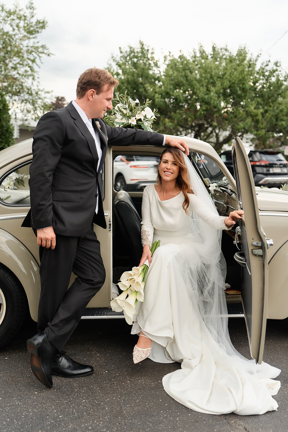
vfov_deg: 55.8
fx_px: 408
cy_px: 216
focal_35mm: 34
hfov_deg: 38.9
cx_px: 144
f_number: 2.2
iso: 400
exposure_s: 1/2000
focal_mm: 34
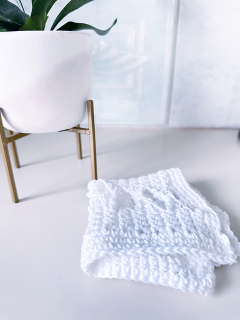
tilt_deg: -26.1
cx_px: 120
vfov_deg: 71.6
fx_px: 222
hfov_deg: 56.8
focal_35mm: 24
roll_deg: -0.6
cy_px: 160
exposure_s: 1/60
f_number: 1.78
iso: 800
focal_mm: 6.86
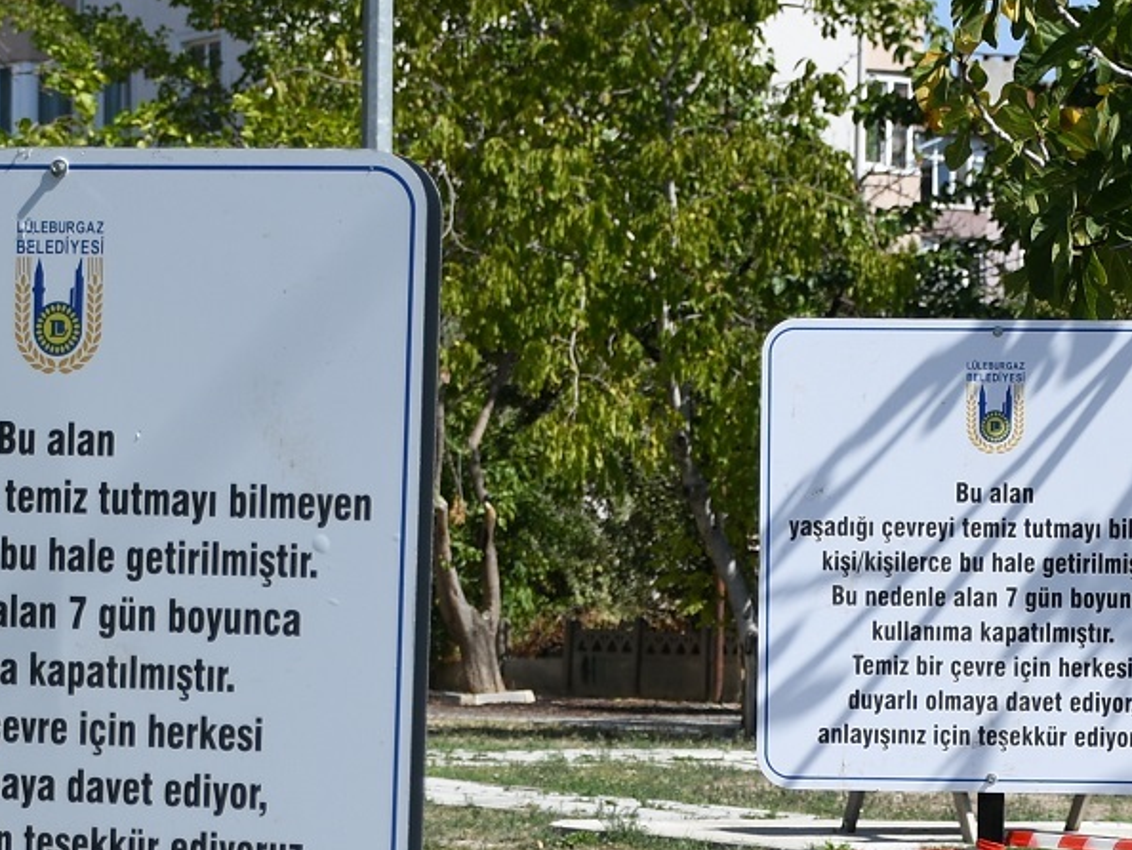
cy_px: 1033
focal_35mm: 177
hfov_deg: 11.2
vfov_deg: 8.3
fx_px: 5791
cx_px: 652
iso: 100
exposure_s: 1/800
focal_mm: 38
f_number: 4.5
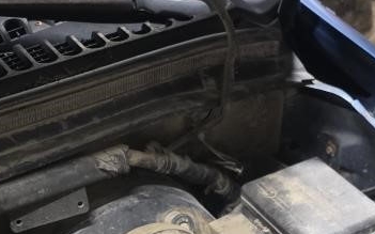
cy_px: 391
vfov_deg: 13.5
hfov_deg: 23.0
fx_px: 909
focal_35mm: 89
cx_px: 292
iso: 640
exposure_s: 1/60
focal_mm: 6.3
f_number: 1.7
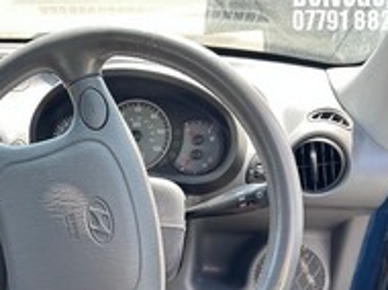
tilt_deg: -30.1
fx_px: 537
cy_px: 249
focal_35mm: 48
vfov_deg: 29.2
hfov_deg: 38.3
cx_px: 82
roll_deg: +4.3
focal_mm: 5.7
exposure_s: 1/167
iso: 40
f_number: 1.5
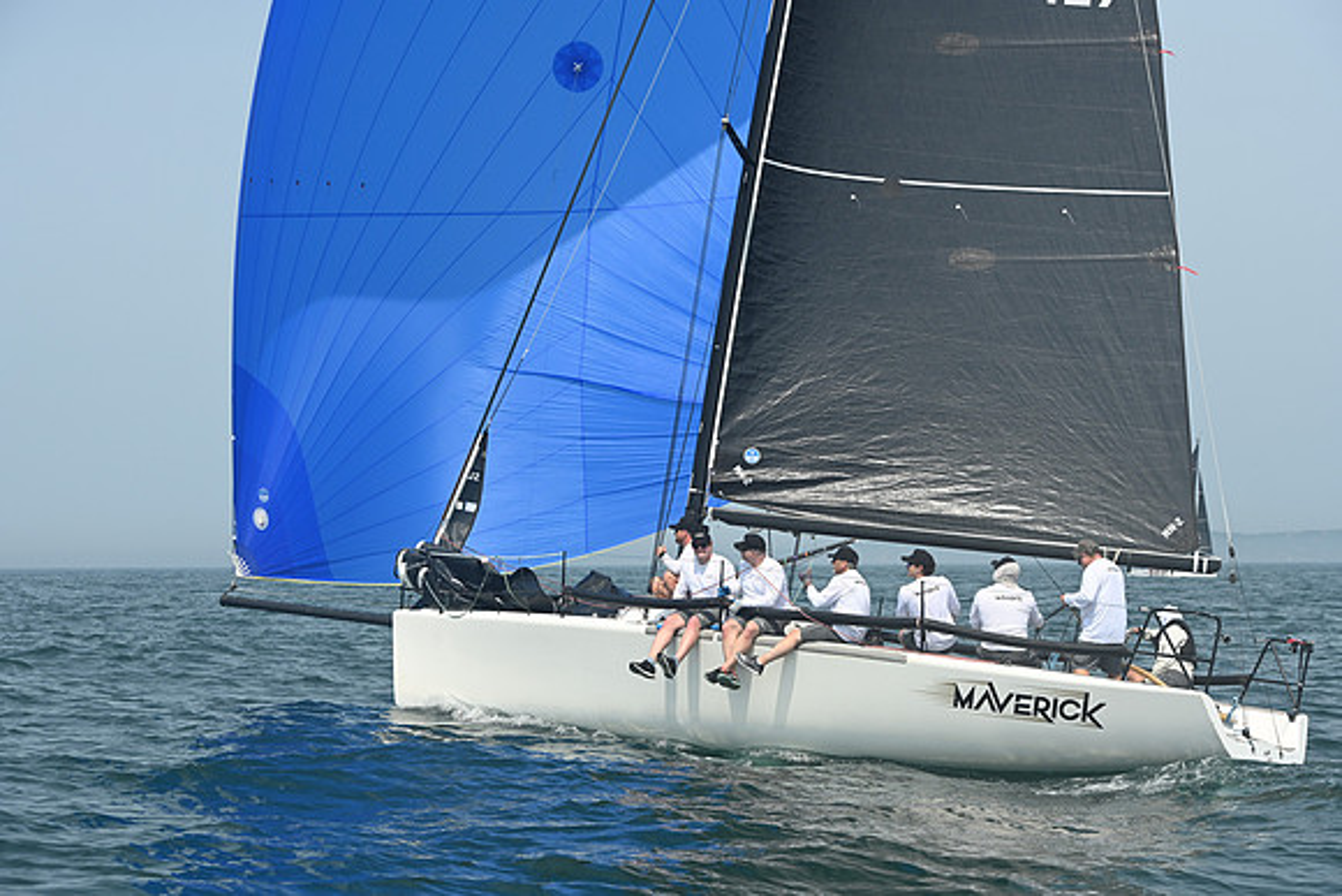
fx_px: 2908
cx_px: 671
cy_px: 448
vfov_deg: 17.5
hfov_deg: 26.0
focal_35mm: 78
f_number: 7.1
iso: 320
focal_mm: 78
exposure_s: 1/1250
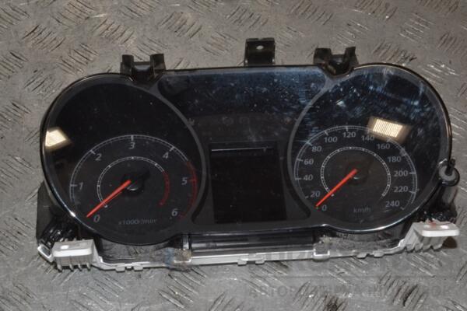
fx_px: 876
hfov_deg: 29.9
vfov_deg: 20.2
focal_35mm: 68
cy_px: 156
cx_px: 234
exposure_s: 1/60
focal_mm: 45
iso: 800
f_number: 32
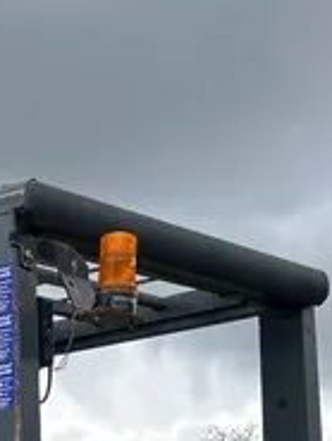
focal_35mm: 103
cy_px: 764
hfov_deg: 14.0
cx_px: -64
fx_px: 1316
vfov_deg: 16.4
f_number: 1.5
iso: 50
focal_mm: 5.7
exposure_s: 1/1209
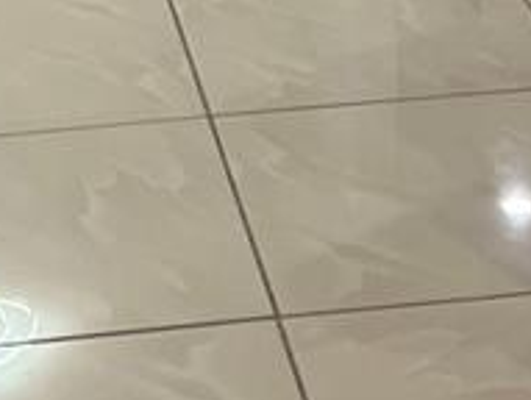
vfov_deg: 8.1
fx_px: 2505
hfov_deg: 12.1
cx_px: 189
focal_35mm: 163
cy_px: -714
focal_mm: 5.7
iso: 125
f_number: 1.5
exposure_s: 1/120
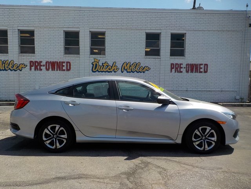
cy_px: 94
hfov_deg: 60.0
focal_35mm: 30
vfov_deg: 46.8
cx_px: 126
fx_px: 218
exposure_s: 1/1250
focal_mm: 4.1
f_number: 3.3
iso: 125
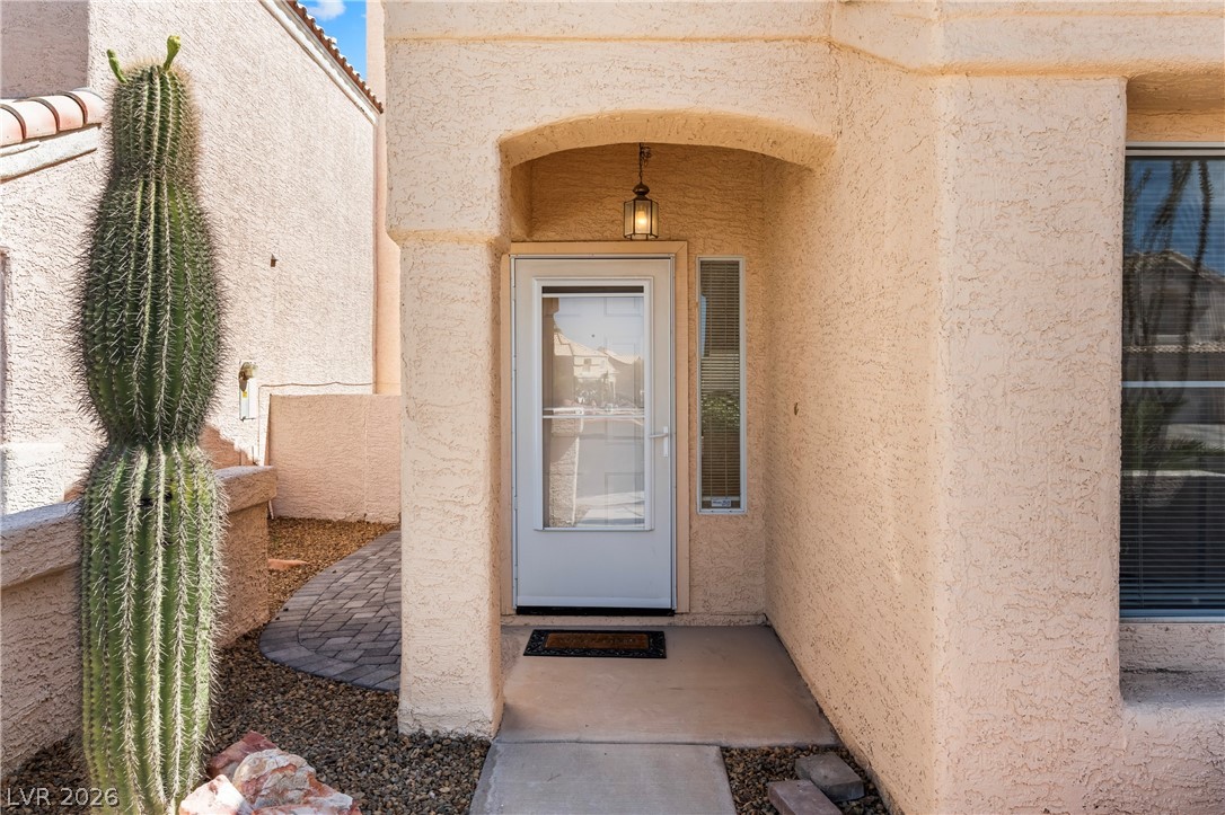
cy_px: 408
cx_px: 612
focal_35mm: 23
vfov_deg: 55.1
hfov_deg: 76.1
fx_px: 782
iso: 400
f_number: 8
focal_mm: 23
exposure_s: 1/8000
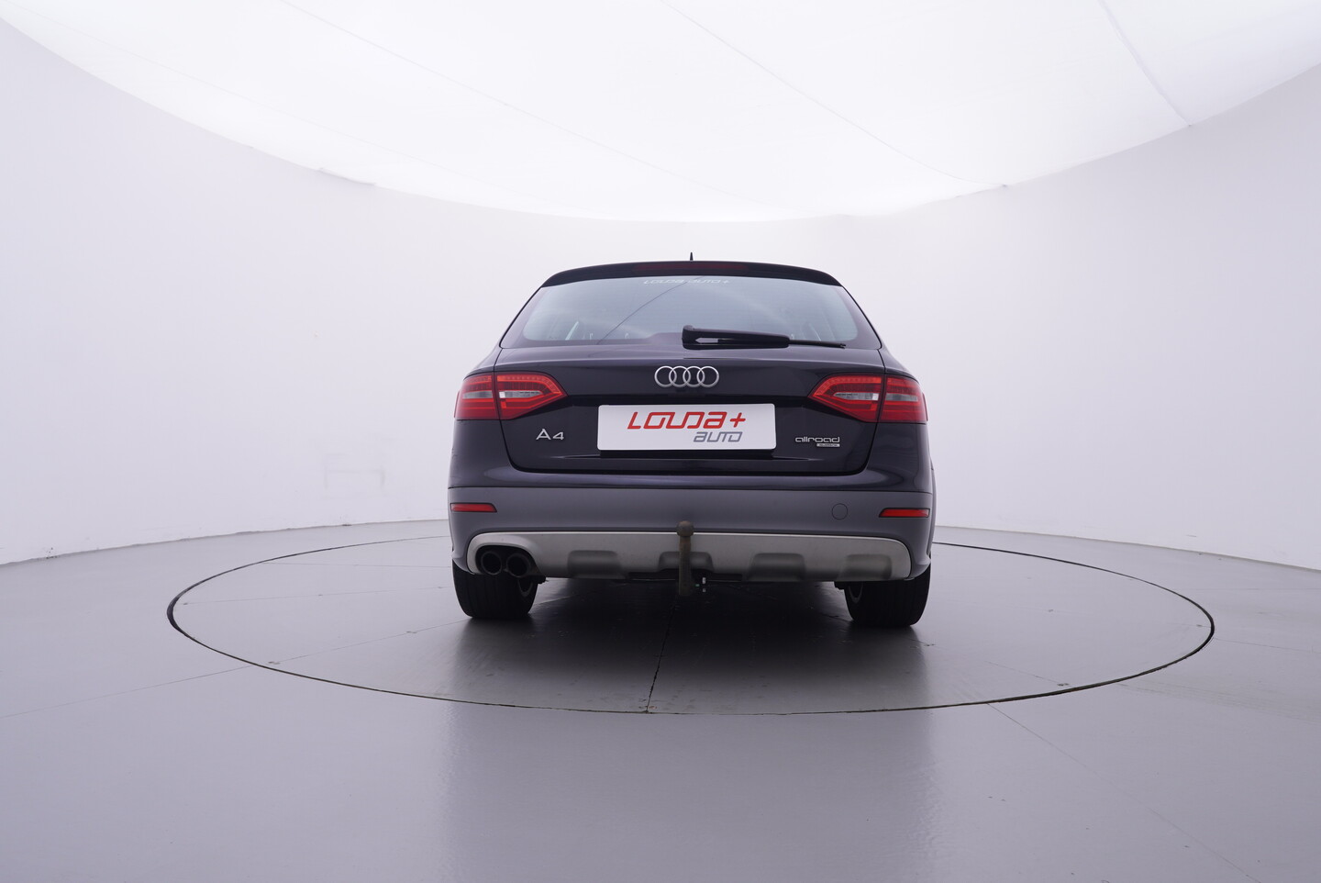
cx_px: 660
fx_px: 826
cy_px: 442
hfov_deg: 77.3
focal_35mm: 22
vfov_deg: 56.2
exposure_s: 1/80
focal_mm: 15
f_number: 5
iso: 200
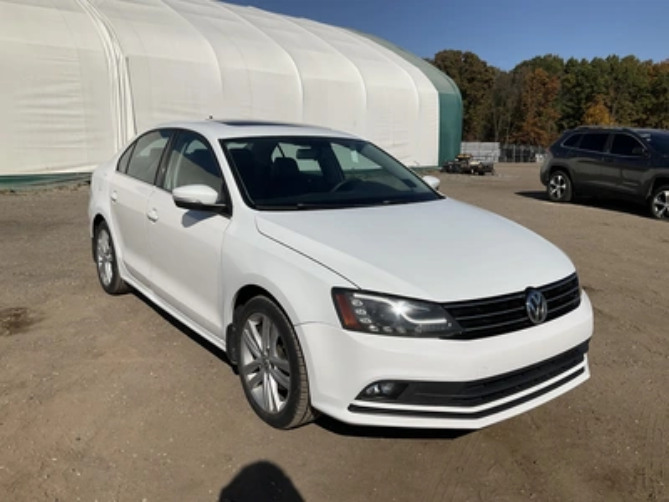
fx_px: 560
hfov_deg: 61.7
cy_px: 251
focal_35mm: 29
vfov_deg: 48.2
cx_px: 334
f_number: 1.8
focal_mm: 3
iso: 25
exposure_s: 1/6536
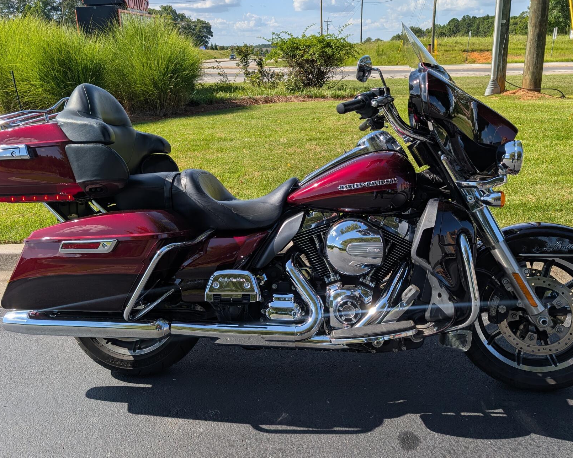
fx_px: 492
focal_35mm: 29
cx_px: 287
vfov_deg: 49.9
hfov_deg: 60.4
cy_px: 207
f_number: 1.68
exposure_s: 1/887
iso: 19
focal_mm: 6.9
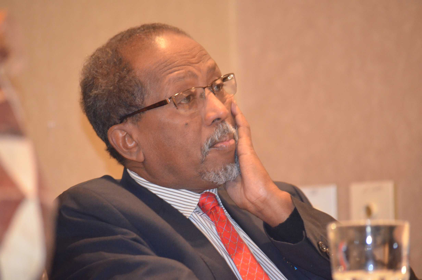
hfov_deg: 9.5
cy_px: 140
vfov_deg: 6.3
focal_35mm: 218
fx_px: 2544
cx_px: 211
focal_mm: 145
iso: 3200
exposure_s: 1/60
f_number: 5
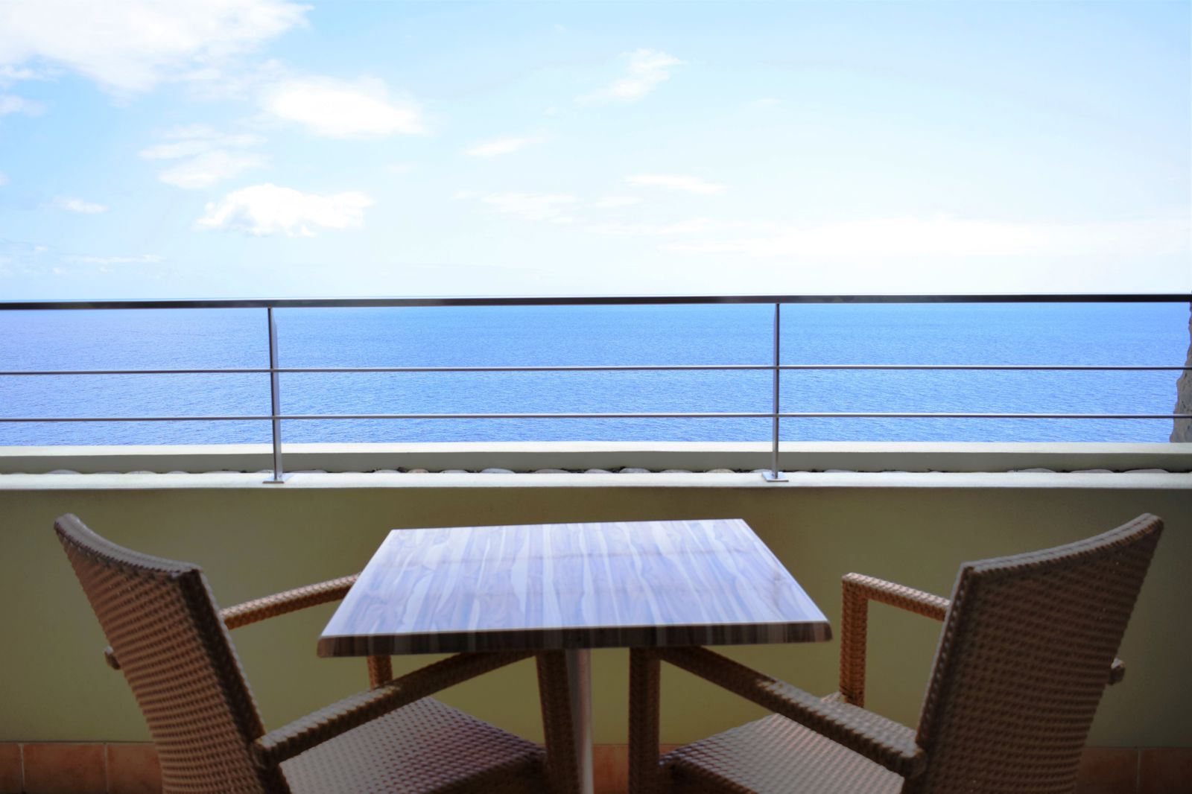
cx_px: 596
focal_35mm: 32
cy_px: 397
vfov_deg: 41.7
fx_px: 1043
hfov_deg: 59.5
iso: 200
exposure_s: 1/640
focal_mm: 21
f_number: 4.5
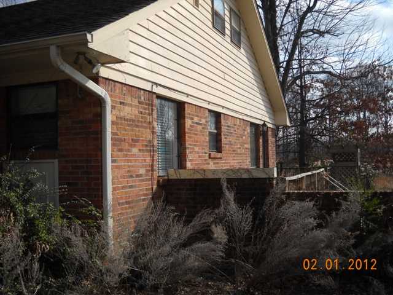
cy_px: 148
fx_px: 465
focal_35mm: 41
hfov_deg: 45.8
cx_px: 196
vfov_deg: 35.1
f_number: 5.5
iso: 64
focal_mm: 6.72
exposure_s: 1/353
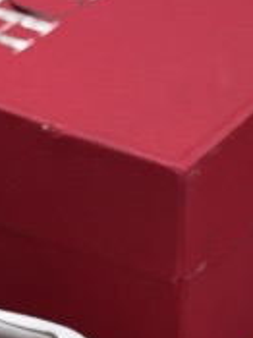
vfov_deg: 8.7
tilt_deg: -42.1
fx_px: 2147
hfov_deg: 6.7
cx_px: -17
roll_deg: +1.9
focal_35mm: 220
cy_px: 547
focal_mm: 6.76
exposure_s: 1/40
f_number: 1.78
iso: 250
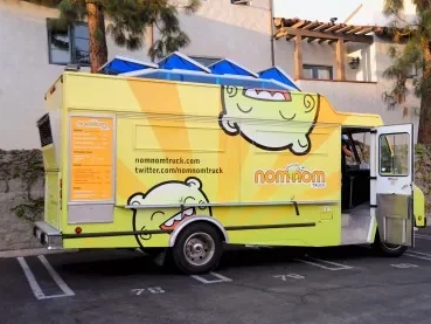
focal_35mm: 42
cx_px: 231
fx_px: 523
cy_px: 164
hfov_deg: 44.8
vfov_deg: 34.4
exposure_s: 1/125
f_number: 5.6
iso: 400
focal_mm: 38
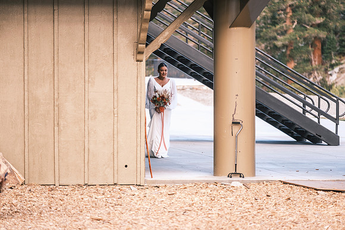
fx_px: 1936
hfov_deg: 10.2
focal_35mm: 202
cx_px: 172
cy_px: 115
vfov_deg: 6.8
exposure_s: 1/500
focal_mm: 134.4
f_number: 2.8
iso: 400
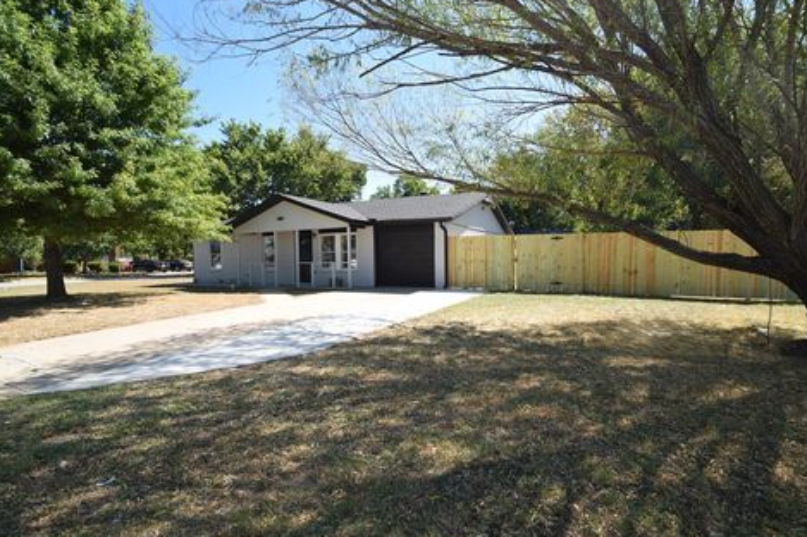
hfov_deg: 96.7
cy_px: 264
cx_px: 418
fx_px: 358
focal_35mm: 16
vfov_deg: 73.7
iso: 100
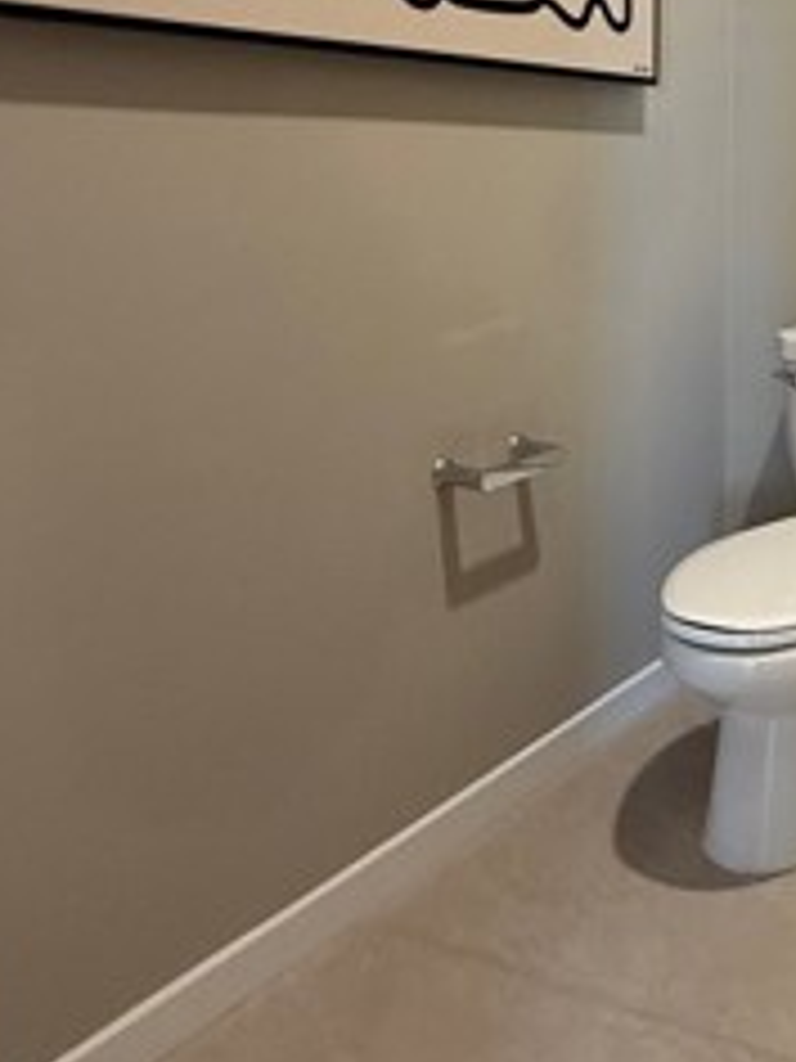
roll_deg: -3.2
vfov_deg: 48.2
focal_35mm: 38
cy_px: 360
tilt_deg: -10.1
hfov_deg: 29.9
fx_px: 1165
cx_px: 1039
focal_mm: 2.22
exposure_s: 1/60
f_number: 2.2
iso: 320
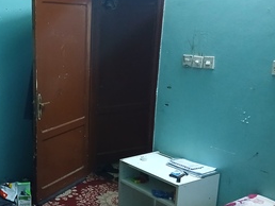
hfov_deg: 39.1
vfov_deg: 31.5
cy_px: 119
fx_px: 366
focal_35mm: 46
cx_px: 42
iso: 800
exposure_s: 1/20
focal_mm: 3.98
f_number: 1.8
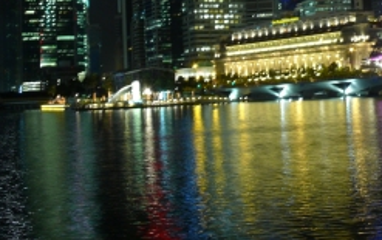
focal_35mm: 66
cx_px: 251
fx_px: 688
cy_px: -12
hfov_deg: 30.8
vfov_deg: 19.1
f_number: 4
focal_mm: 7.4
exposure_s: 2
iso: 100
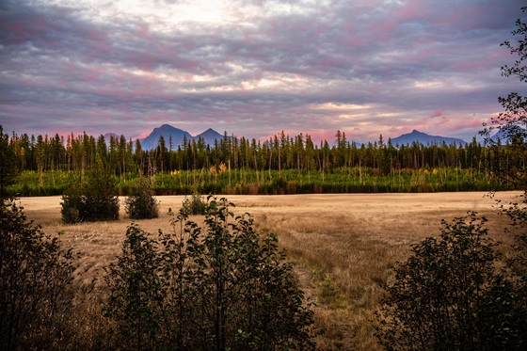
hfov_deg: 43.6
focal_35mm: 45
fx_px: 659
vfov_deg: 29.8
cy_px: 176
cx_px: 264
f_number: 4
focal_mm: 45
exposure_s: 1/60
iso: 250
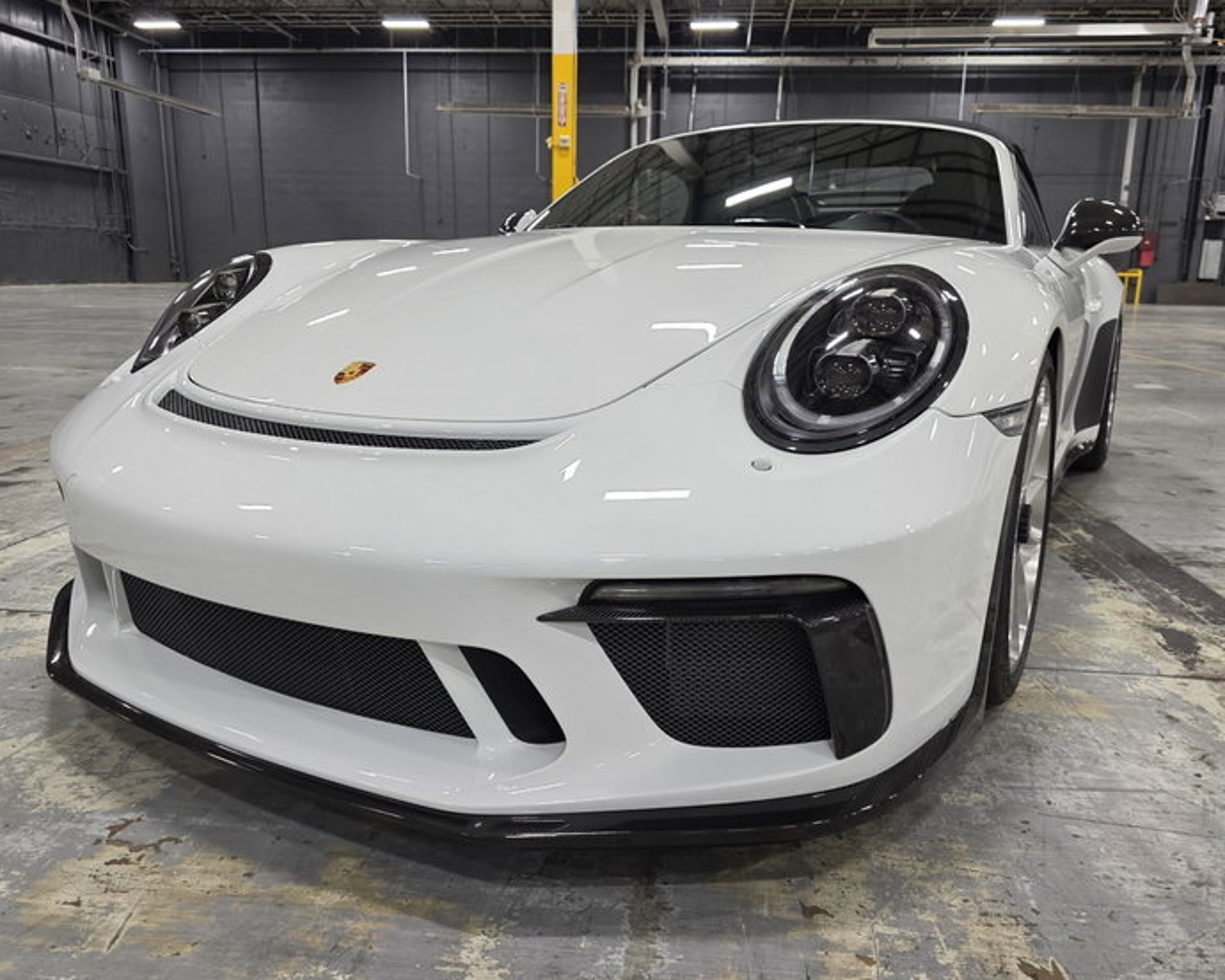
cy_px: 490
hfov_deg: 68.1
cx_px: 628
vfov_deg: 56.8
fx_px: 906
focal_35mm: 25
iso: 200
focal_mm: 6.3
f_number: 1.7
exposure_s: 1/120
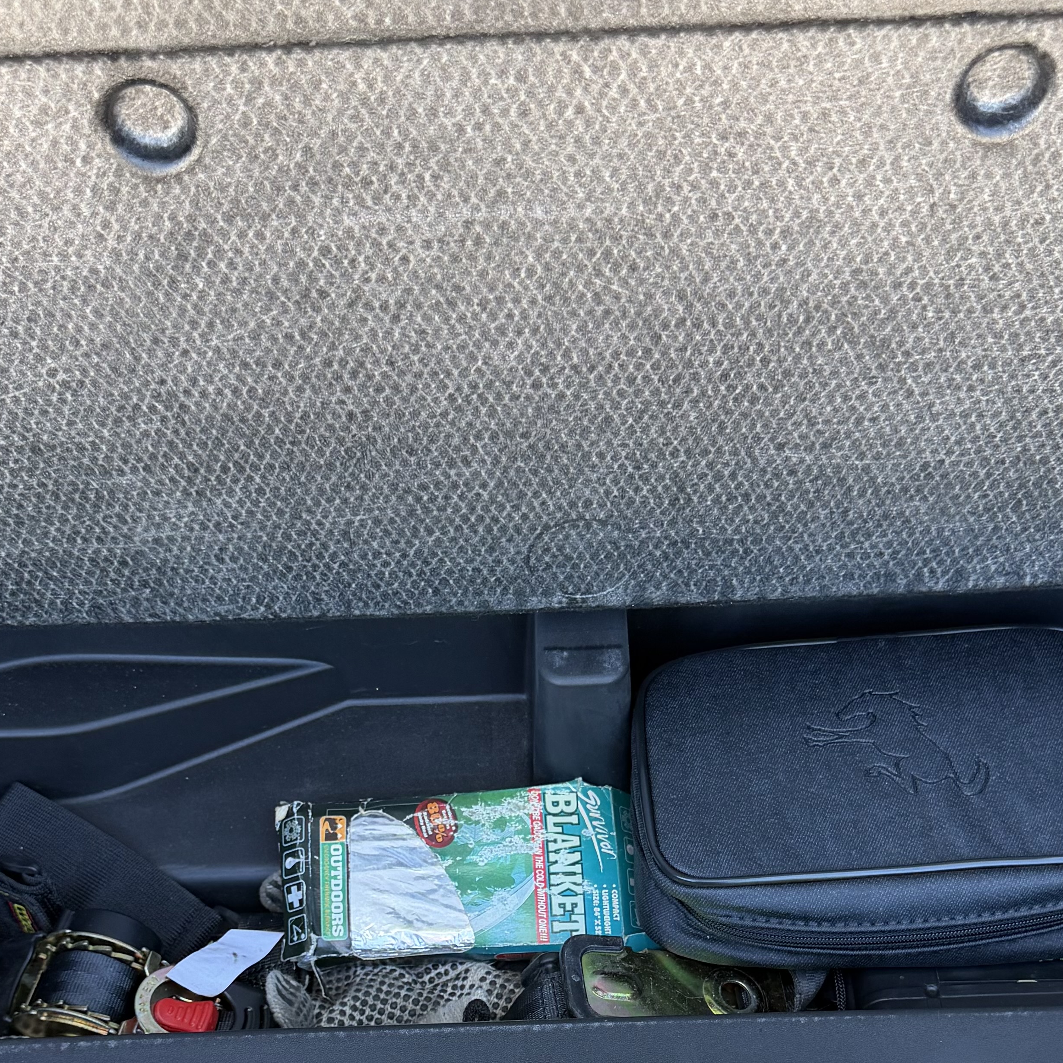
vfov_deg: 33.0
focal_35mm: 49
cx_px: 551
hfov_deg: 34.7
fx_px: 1702
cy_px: 949
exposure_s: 1/121
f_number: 1.78
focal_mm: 6.76
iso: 125
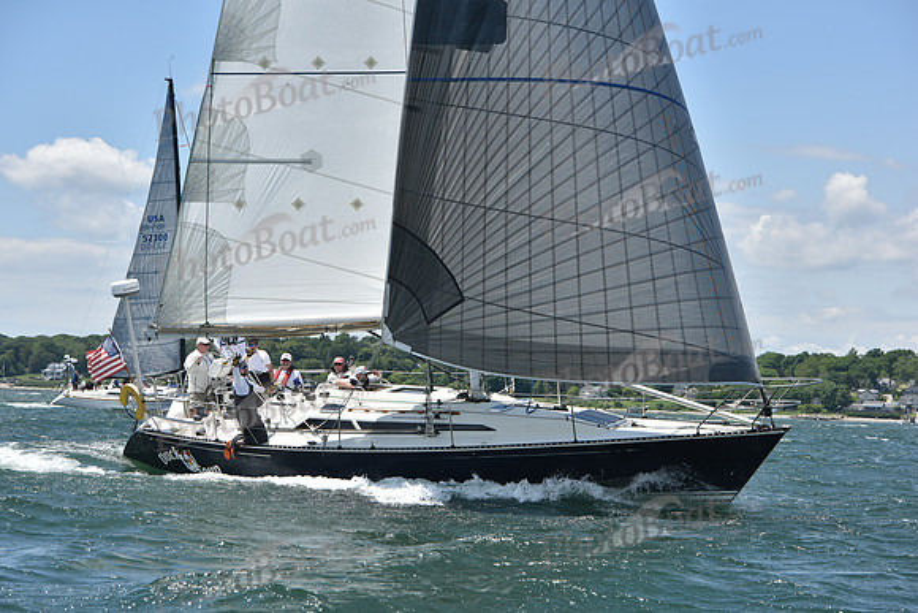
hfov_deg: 24.8
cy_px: 306
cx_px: 459
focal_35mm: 82
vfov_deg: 16.7
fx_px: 2091
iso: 250
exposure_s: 1/1250
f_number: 6.3
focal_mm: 82
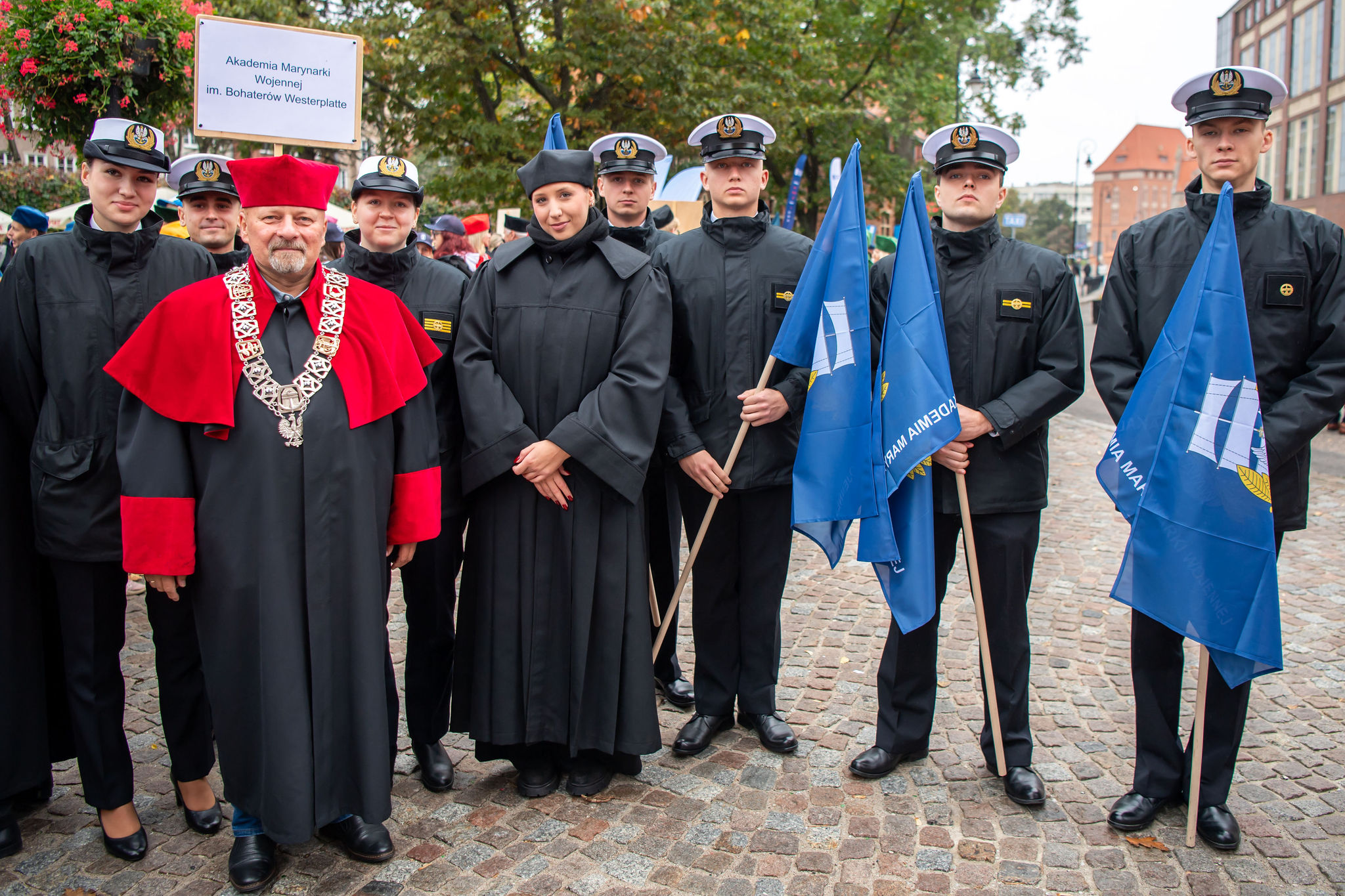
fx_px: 1028
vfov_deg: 47.0
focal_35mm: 28
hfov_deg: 66.3
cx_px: 699
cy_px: 405
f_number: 2.8
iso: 280
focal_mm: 24
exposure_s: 1/400
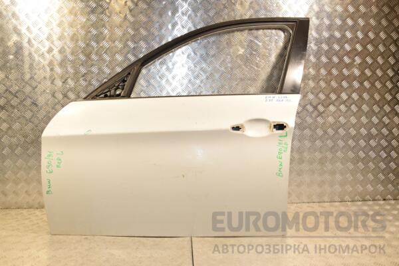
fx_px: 349
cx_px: 200
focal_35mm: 32
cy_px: 133
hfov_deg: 59.5
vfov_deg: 41.7
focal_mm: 21
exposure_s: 1/200
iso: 800
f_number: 7.1
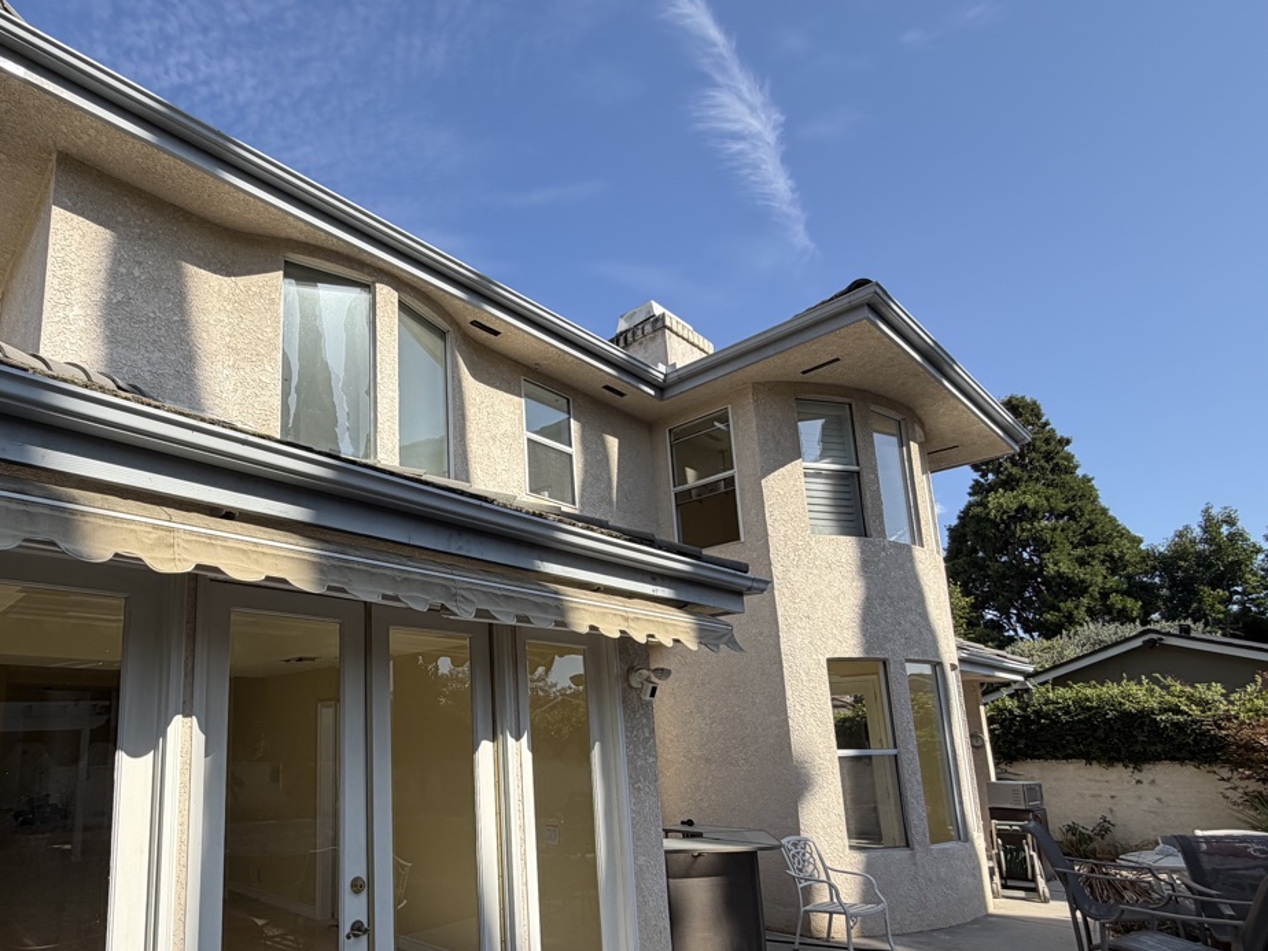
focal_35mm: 20
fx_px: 733
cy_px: 612
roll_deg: +1.1
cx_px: 413
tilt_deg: +9.4
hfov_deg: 78.8
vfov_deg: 64.7
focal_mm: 2.22
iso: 32
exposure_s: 1/770
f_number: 2.2
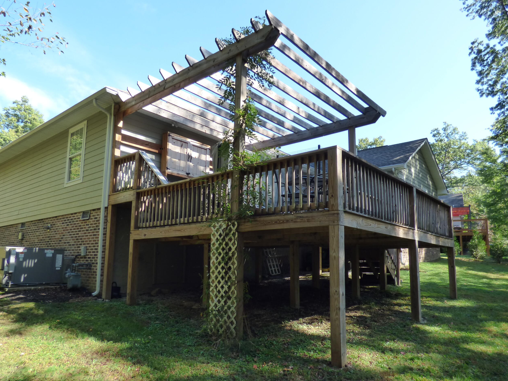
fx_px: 352
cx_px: 251
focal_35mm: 24
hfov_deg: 71.6
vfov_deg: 56.6
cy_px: 215
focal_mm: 3.58
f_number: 2.8
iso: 200
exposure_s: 1/400
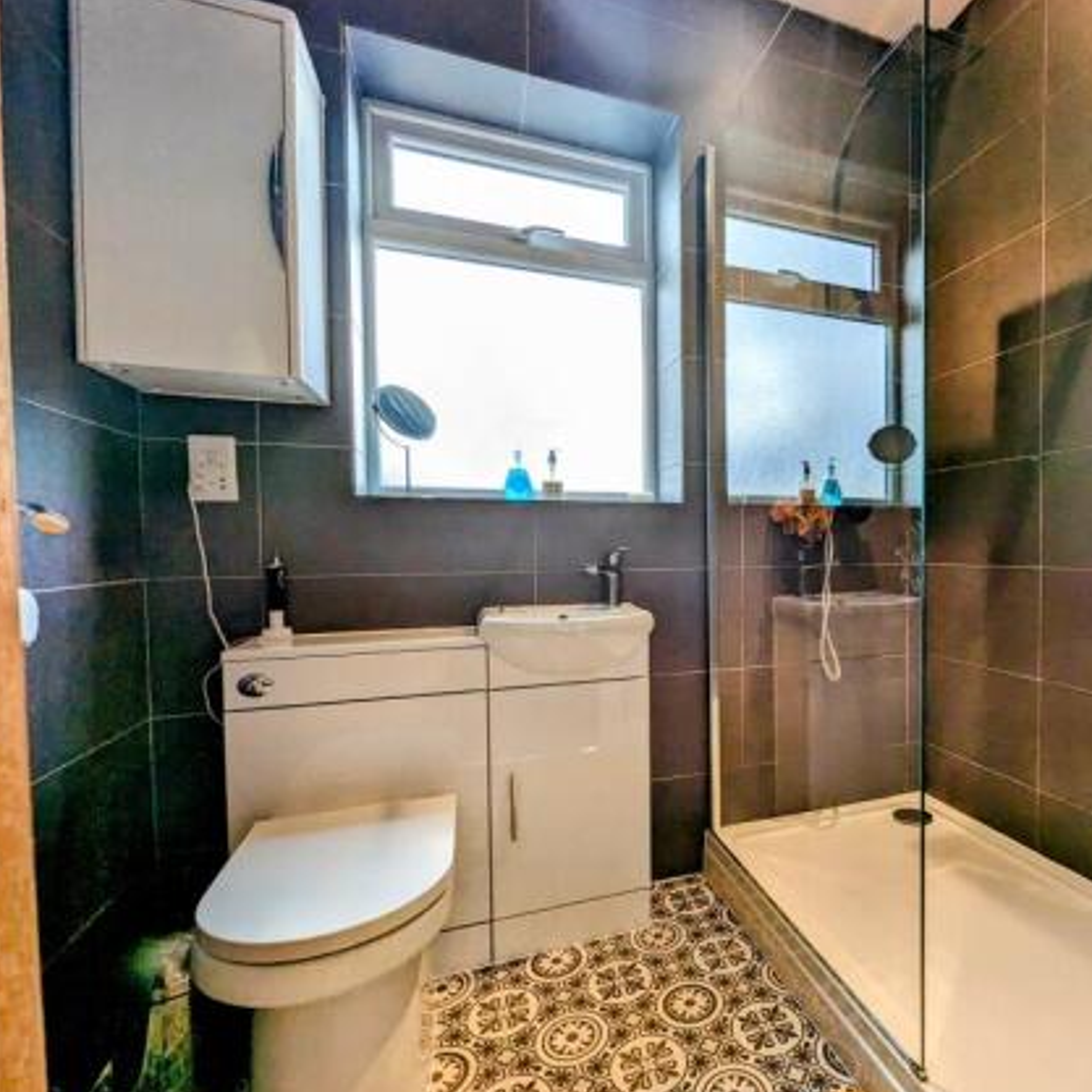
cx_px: 720
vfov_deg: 87.4
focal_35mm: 16
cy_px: 562
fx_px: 571
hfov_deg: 84.7
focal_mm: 1.95
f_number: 2.2
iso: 107
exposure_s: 1/178
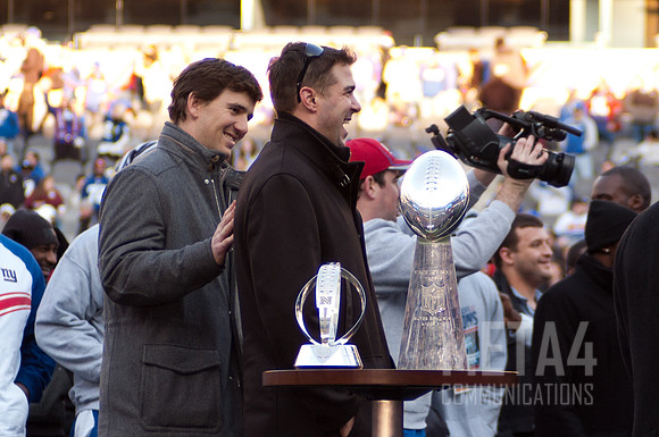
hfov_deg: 7.5
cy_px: 290
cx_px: 379
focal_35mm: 274
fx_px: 5006
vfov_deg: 5.0
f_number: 4.2
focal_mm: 105
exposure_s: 1/250
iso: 320
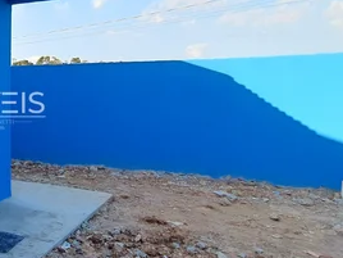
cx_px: -49
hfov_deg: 37.7
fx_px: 396
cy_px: 103
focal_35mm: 40
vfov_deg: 35.8
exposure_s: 1/448
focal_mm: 1.74
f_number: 2.2
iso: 50
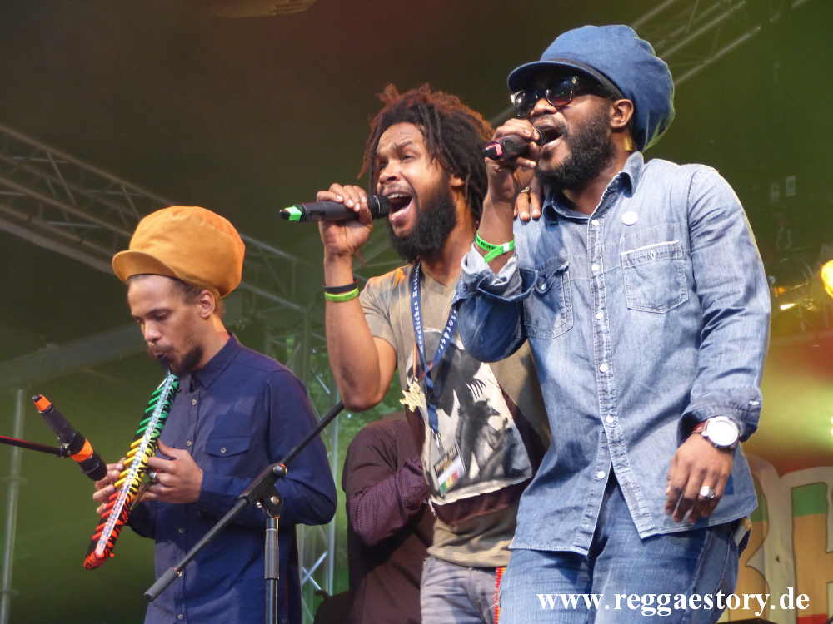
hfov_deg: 16.3
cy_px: 312
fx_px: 2912
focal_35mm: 121
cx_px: 416
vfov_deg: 12.2
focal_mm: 21.8
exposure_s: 1/60
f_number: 2.8
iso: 320
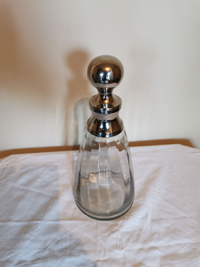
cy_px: 134
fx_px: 208
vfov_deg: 65.3
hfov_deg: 51.4
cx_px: 100
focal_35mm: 27
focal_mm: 5.56
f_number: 1.6
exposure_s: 1/50
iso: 250
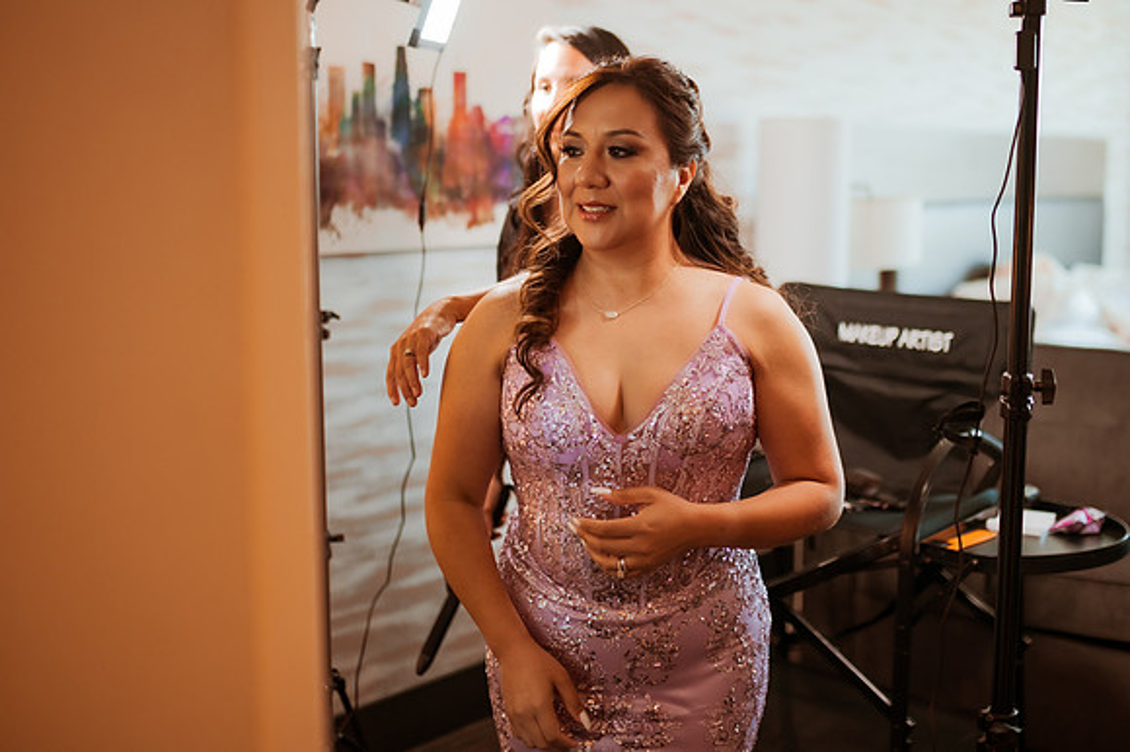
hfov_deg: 45.5
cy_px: 293
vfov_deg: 31.3
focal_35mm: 43
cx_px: 689
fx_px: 1339
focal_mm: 35
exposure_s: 1/500
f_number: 1.4
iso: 800
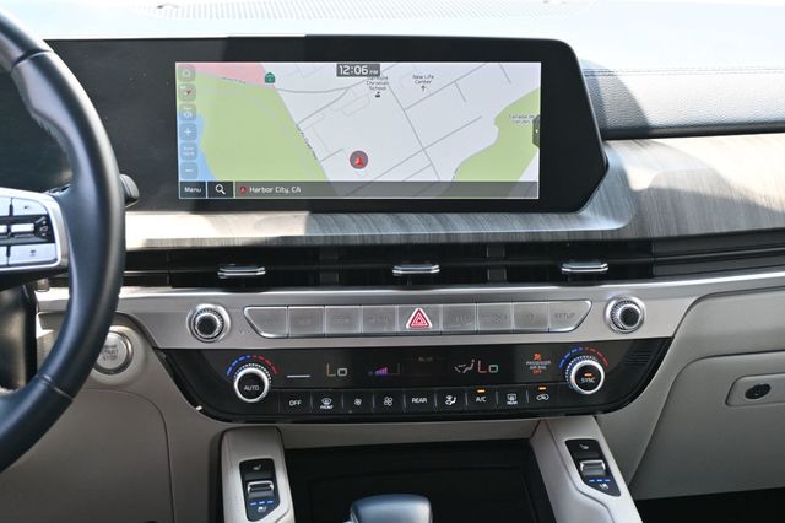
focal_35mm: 58
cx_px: 392
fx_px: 1275
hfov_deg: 34.2
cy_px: 262
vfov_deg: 23.2
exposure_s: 1/125
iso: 900
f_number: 5.6
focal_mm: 39
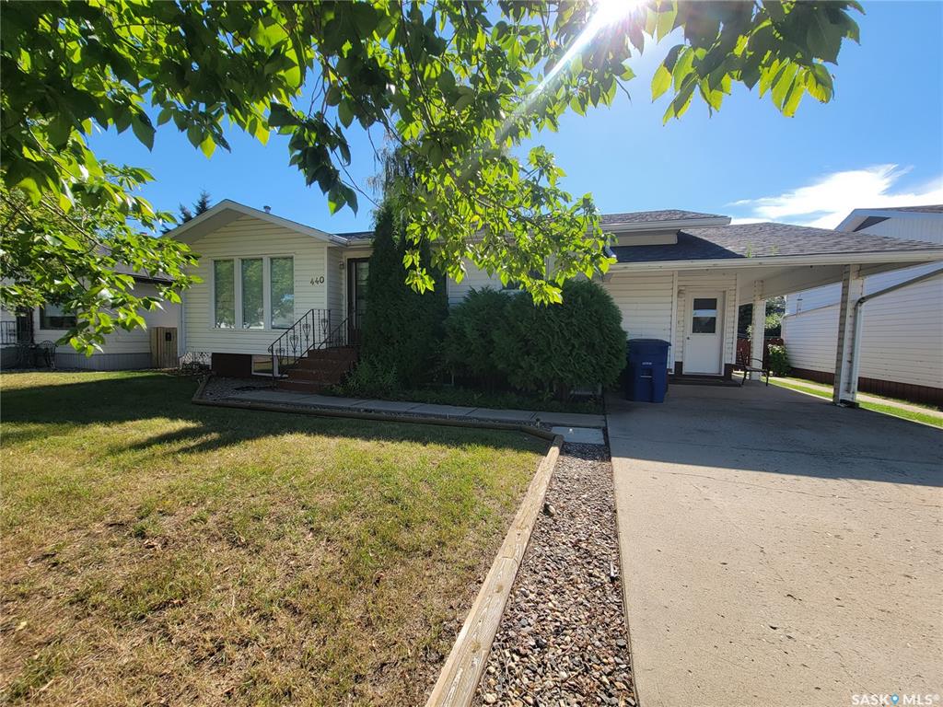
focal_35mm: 13
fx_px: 354
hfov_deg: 106.2
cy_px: 354
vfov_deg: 89.9
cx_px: 472
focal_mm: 2.2
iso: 50
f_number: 2.2
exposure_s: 1/1105
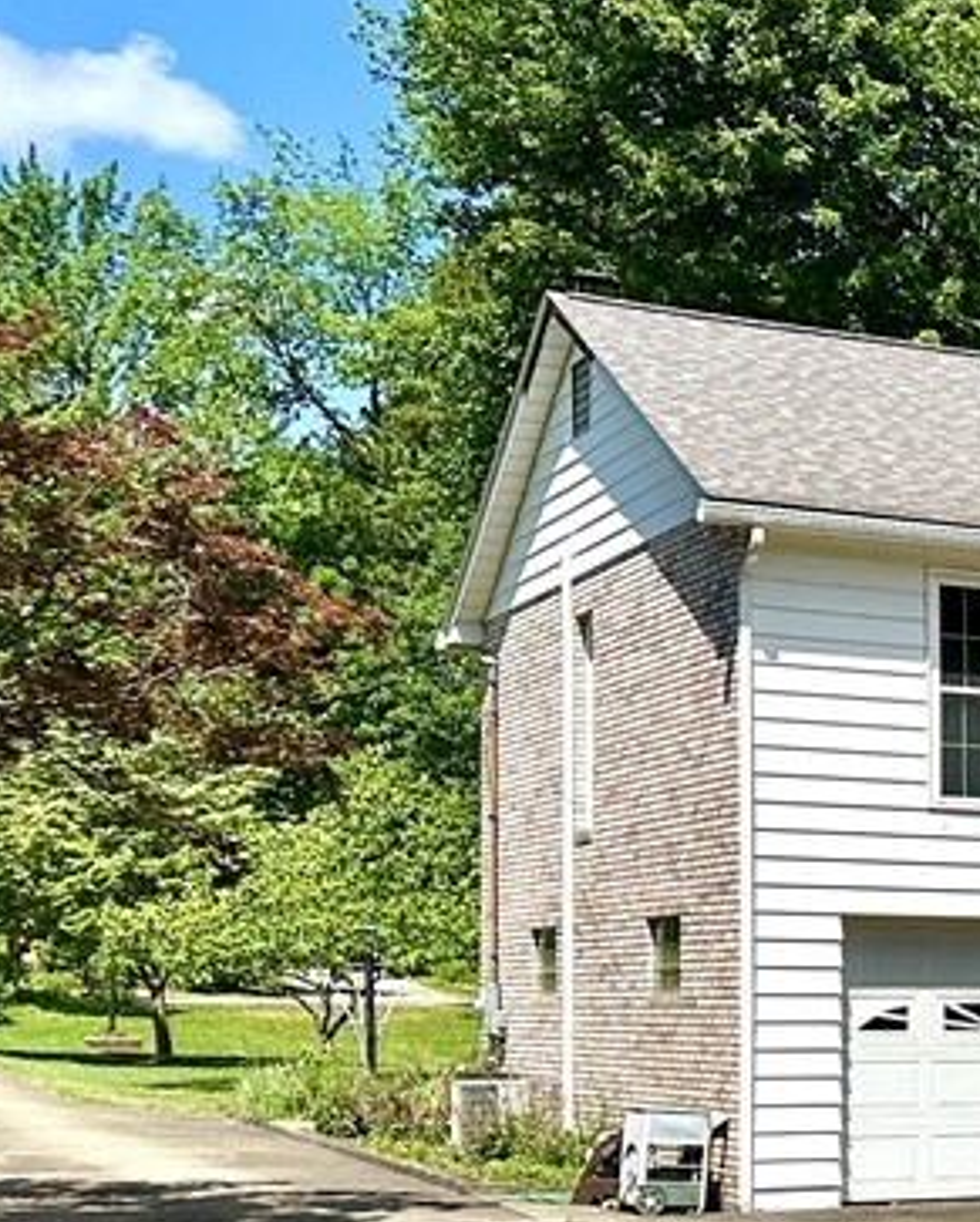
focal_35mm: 66
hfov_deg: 19.0
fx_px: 2390
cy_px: 715
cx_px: 1647
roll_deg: -0.5
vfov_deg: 28.6
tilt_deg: +0.4
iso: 80
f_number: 1.78
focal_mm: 6.86
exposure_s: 1/5000
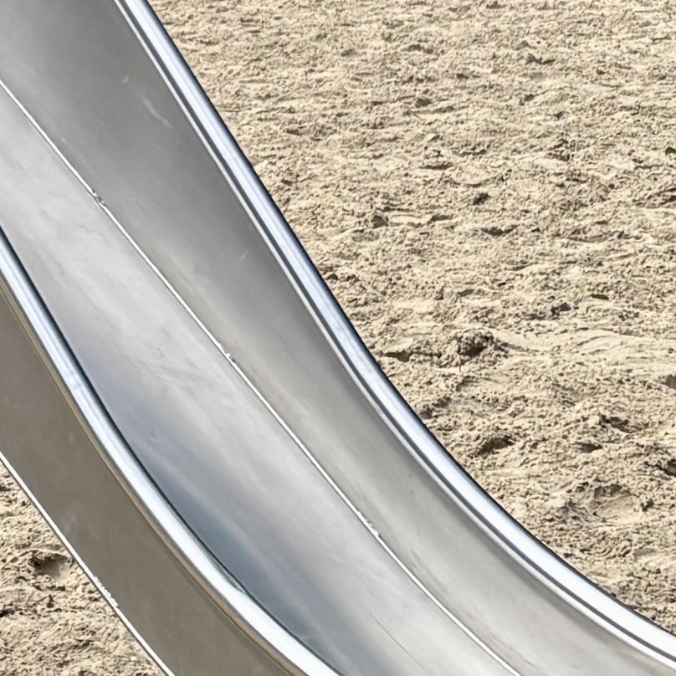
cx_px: -555
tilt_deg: -3.4
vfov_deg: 11.8
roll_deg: +1.6
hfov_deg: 11.1
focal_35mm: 147
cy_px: 90
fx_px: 3248
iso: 50
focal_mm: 5.96
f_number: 1.6
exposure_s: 1/1901
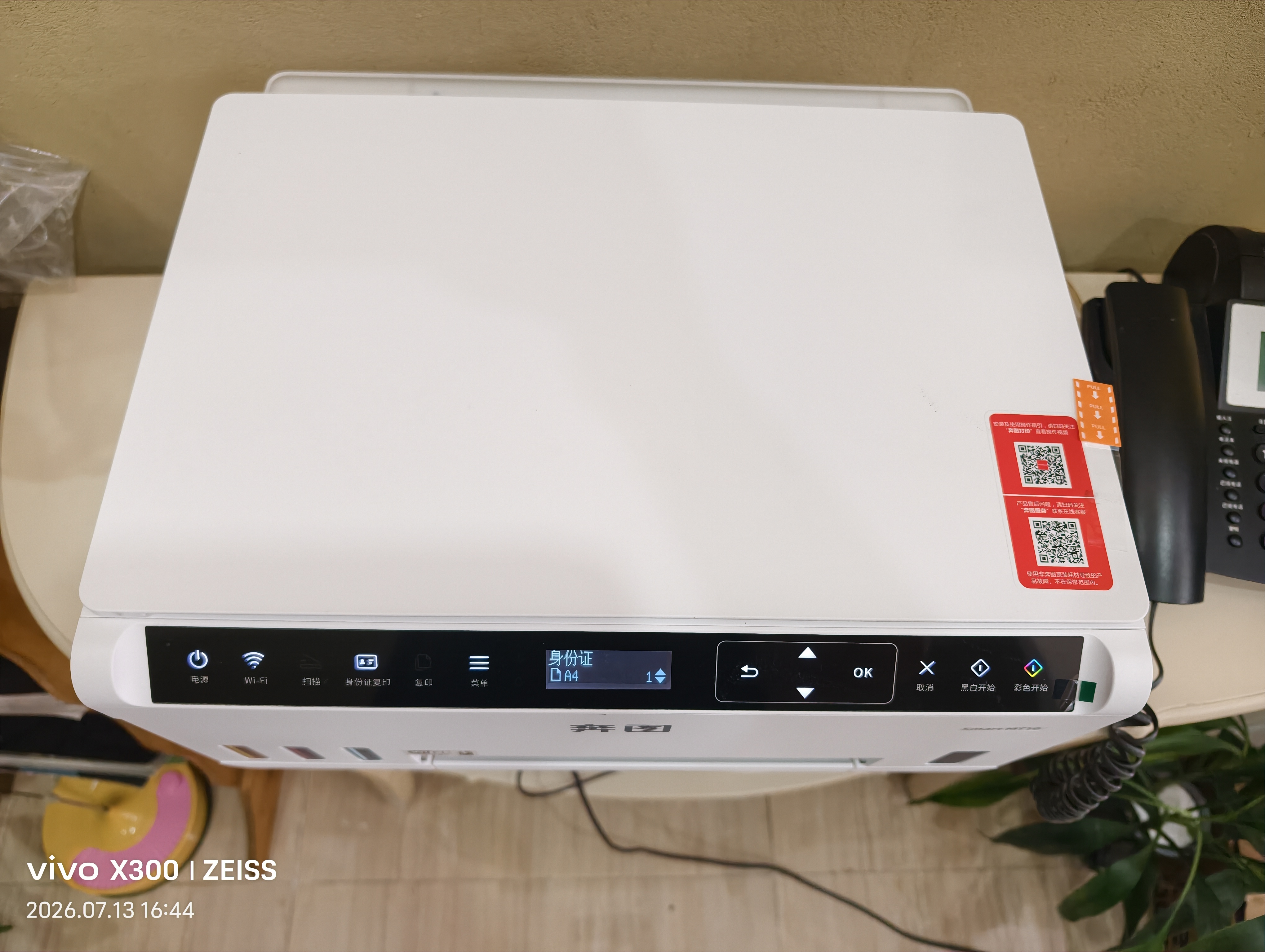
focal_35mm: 23
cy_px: 476
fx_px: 842
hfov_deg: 73.8
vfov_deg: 59.0
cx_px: 632
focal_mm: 6.25
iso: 719
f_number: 1.68
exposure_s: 1/100
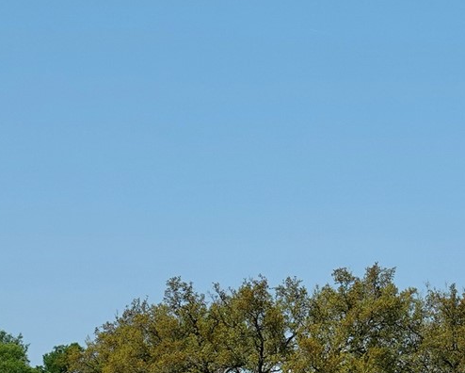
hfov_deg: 7.1
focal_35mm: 268
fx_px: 3691
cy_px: 613
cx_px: 775
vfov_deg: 5.7
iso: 100
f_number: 4
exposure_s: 1/800
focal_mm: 23.95
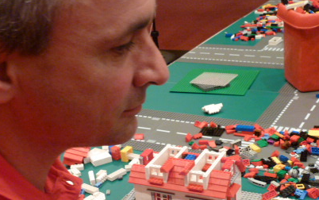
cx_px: 155
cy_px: 182
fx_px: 513
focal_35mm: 59
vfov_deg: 21.5
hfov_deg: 34.5
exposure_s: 1/8
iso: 400
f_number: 3.5
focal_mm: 5.7
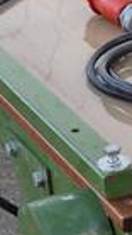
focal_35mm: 181
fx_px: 1128
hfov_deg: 6.5
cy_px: 230
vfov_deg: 11.8
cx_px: 284
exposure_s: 1/100
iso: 100
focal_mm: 18
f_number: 4.5
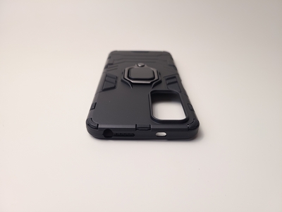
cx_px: 141
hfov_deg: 67.3
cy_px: 106
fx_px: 212
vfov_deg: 53.1
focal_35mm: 26
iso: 64
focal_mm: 5.4
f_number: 1.8
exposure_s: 1/100
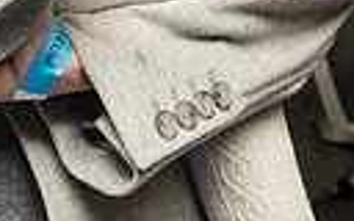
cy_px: -393
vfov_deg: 5.8
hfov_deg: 9.8
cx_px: 48
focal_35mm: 213
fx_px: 2055
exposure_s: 1/250
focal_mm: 36
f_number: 4.5
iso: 1000
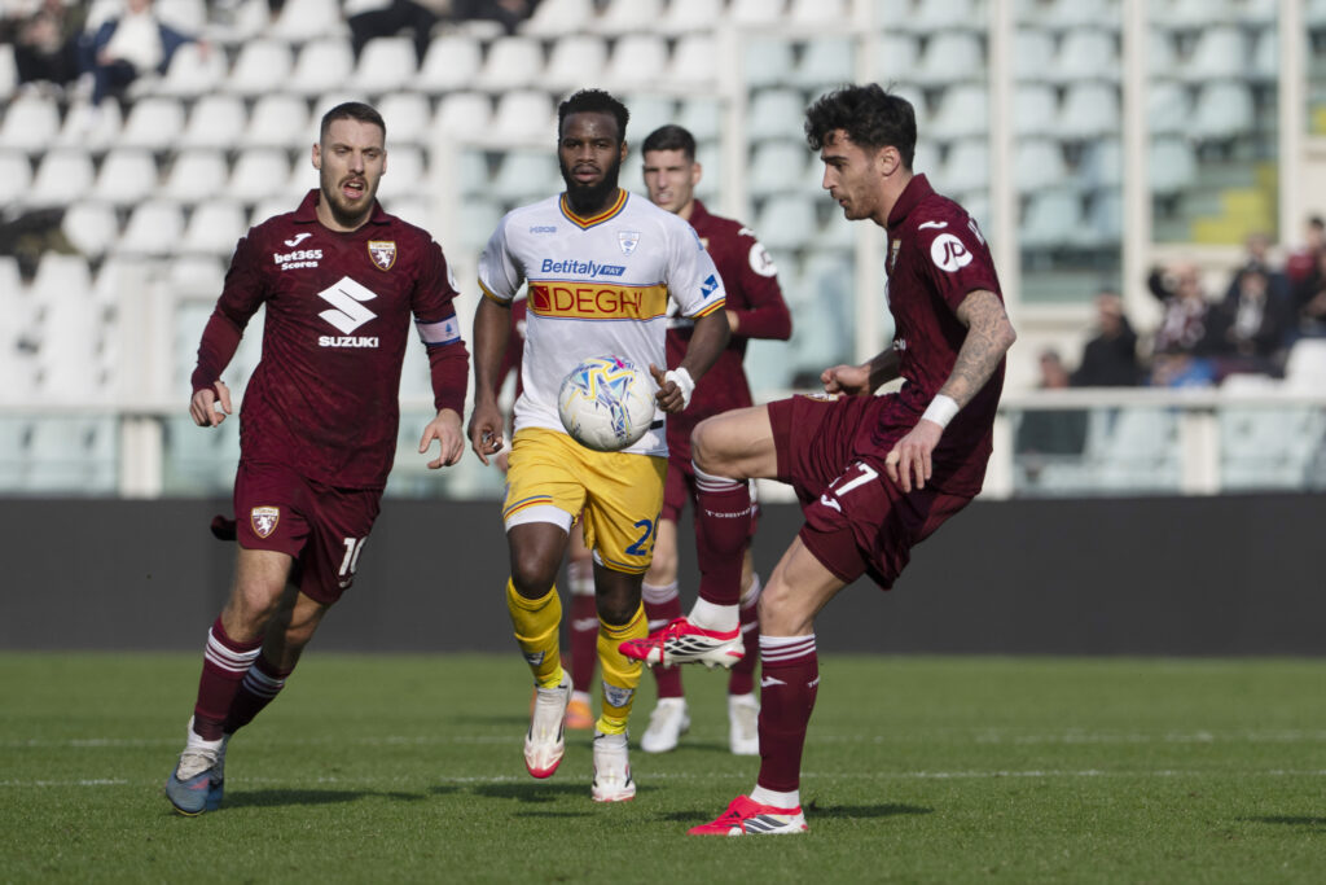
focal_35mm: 310
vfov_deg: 4.4
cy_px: 442
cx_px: 663
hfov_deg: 6.6
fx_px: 11419
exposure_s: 1/1250
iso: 100
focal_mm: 310
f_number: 4
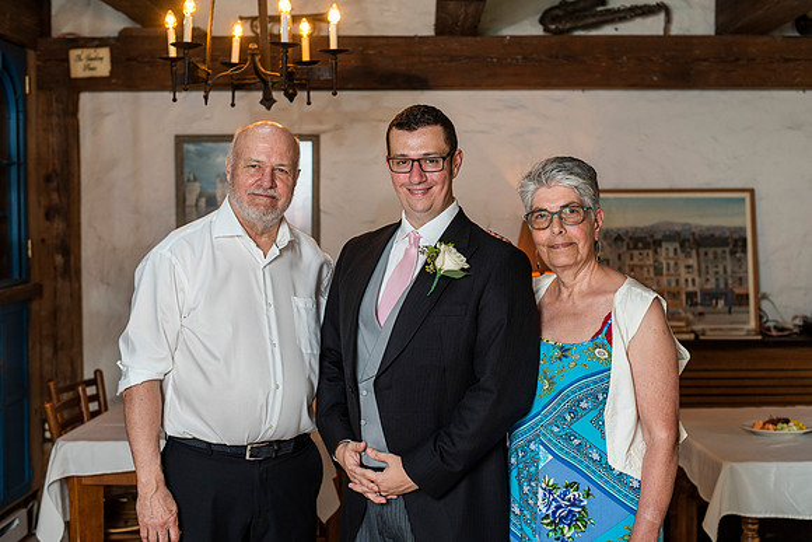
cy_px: 257
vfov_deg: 25.7
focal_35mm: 53
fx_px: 1187
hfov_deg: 37.8
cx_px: 427
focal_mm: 50
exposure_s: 1/80
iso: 500
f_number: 3.5
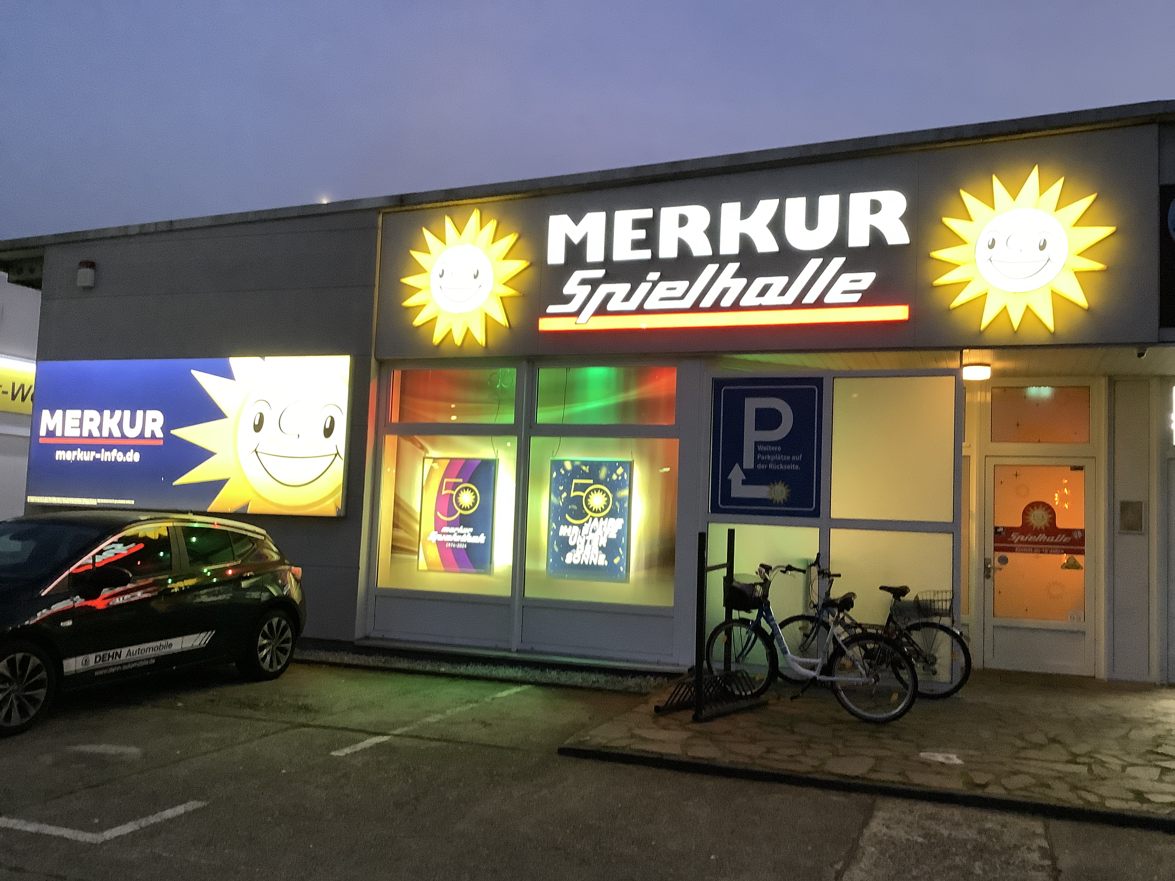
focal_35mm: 31
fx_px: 1052
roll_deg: -1.6
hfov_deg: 58.4
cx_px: 588
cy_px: 440
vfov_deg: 45.4
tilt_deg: +3.9
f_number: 2.4
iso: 320
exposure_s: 1/33
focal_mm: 3.3
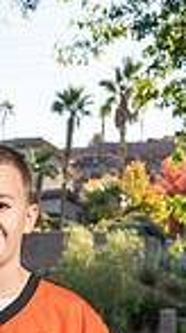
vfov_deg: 17.3
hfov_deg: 10.7
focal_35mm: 111
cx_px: -5
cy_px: 507
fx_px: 979
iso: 100
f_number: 5.6
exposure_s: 1/160
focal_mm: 34.5
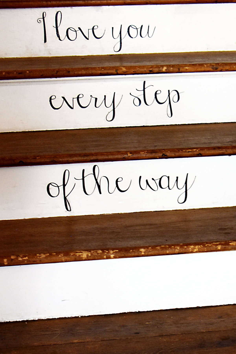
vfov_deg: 43.6
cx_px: 118
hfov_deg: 29.9
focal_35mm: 45
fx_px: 442
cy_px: 177
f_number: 4
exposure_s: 1/200
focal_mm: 30
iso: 400
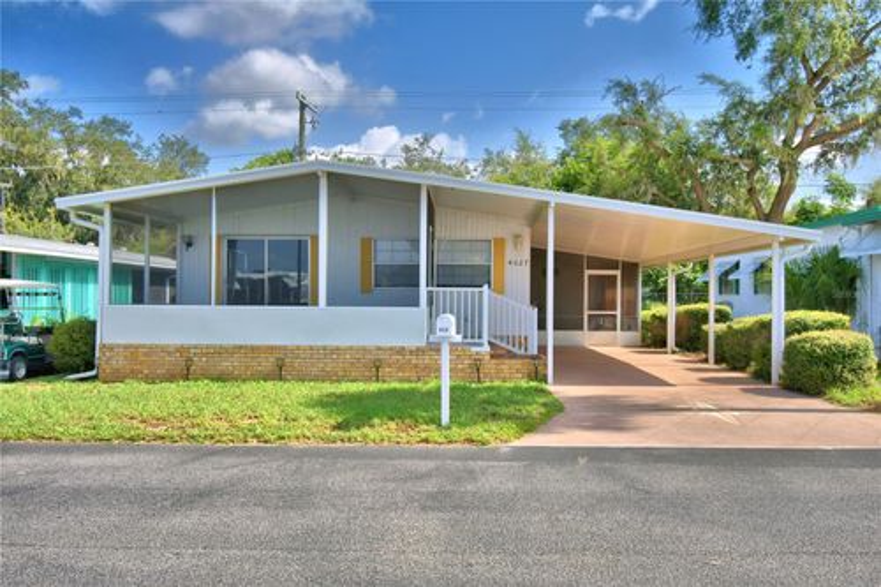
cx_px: 440
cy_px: 294
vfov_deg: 43.6
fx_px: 734
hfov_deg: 61.9
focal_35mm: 30
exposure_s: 1/640
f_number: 5.6
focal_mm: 20
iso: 100
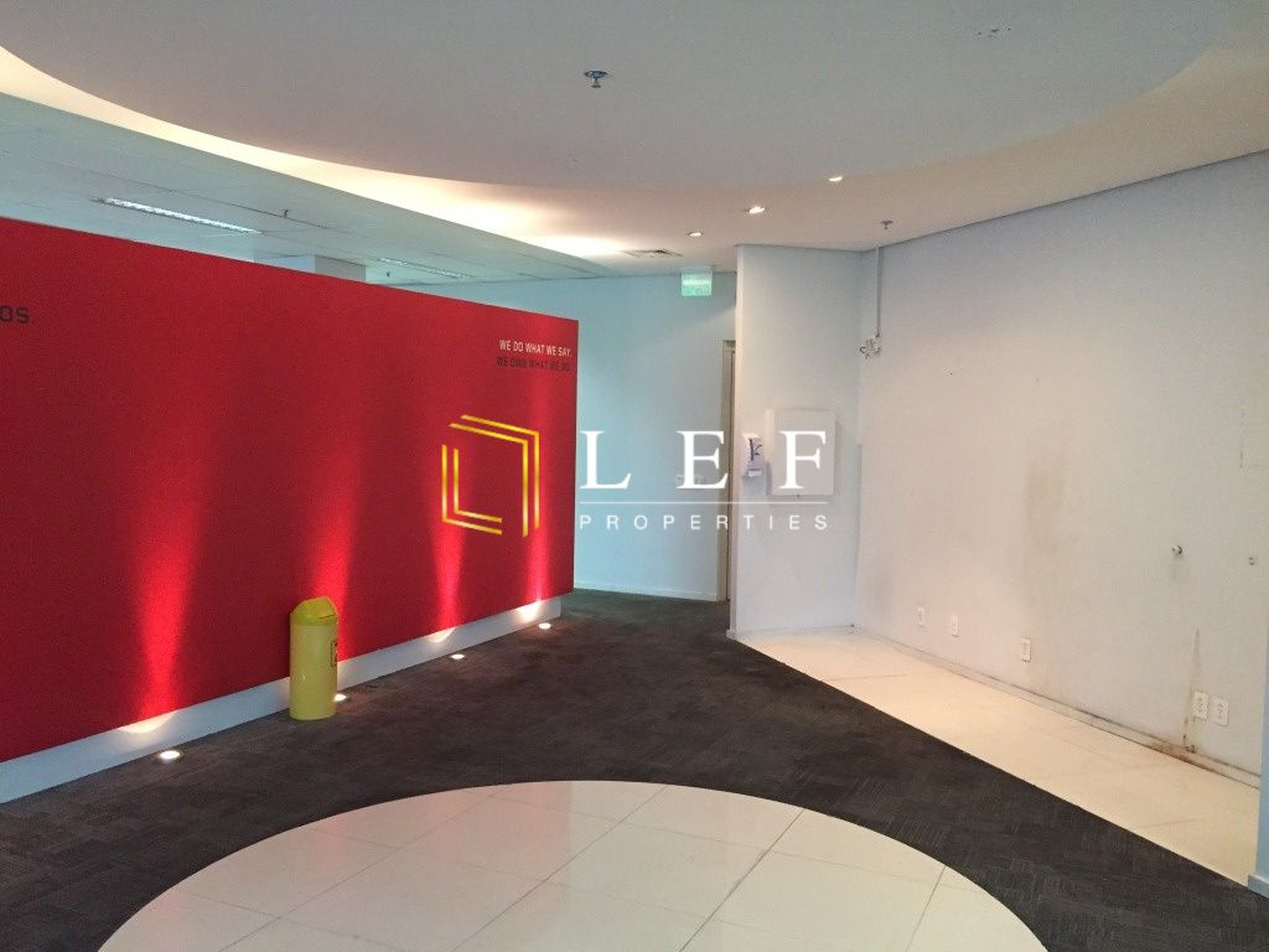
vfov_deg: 48.2
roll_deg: -0.8
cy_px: 476
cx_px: 634
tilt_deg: -3.0
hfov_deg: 61.7
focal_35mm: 29
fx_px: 1063
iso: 250
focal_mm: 4.15
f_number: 2.2
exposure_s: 1/30
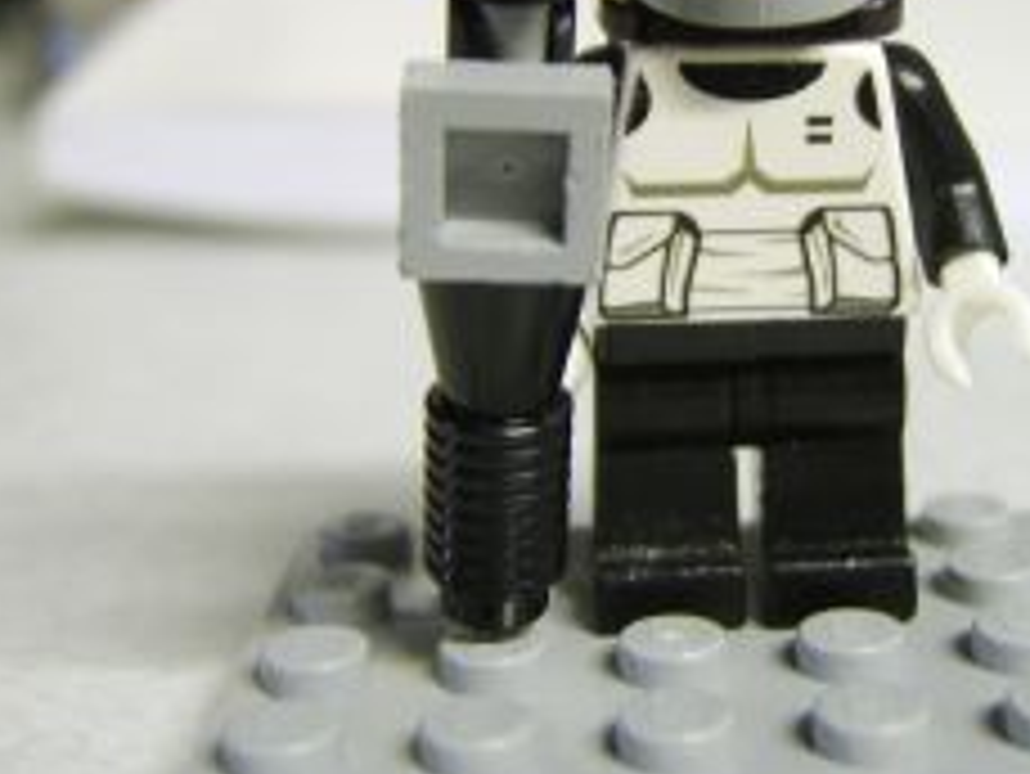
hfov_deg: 36.1
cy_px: 148
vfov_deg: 27.5
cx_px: 756
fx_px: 1548
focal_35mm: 52
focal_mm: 8.13
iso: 71
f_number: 2.7
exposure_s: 1/5
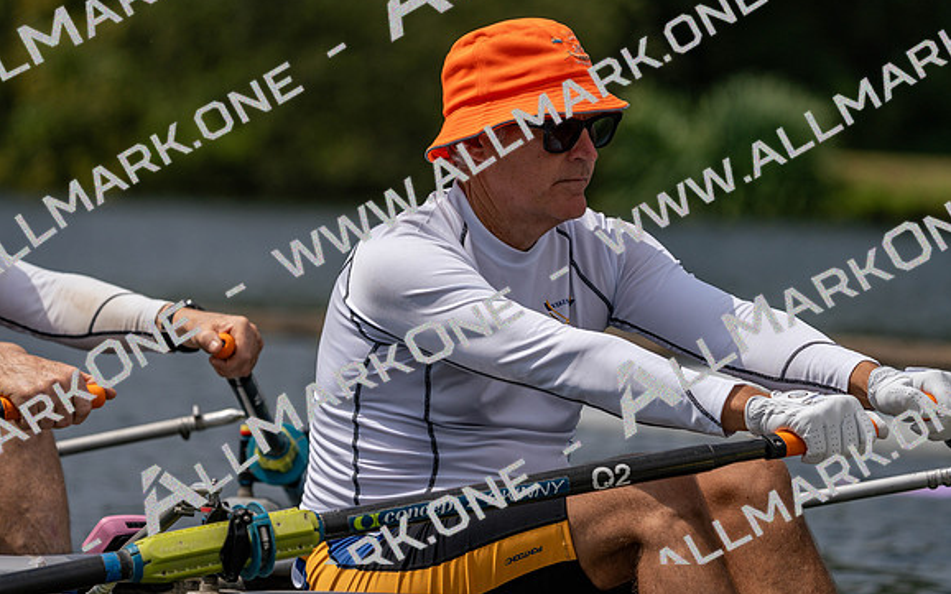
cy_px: 282
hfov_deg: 7.0
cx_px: 476
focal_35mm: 302
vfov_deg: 4.3
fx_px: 7826
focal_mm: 295
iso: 125
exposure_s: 1/1600
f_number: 5.6
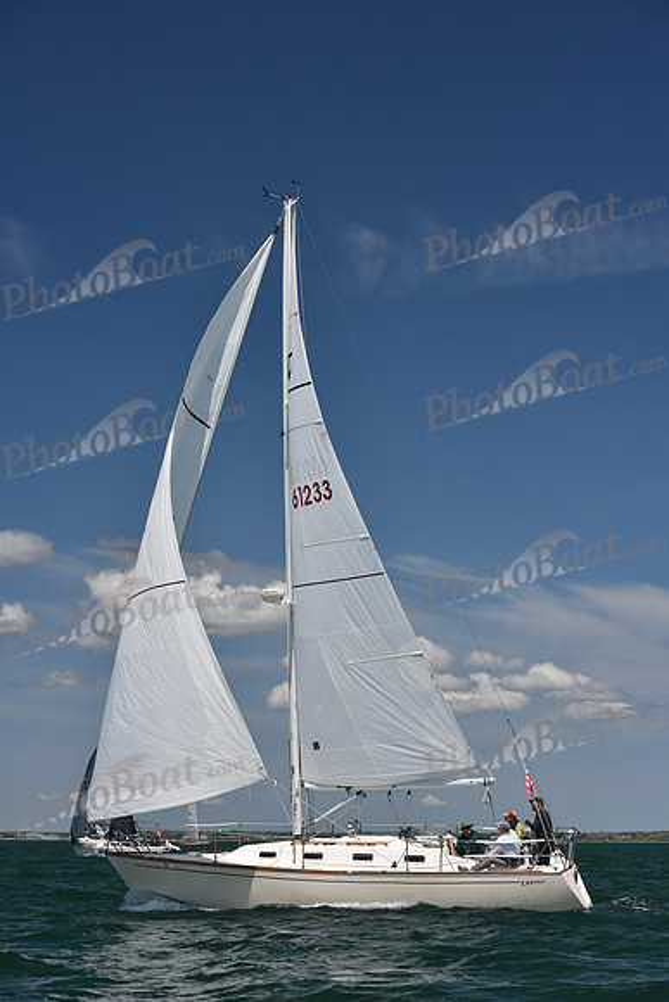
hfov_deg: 19.5
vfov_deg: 28.8
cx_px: 334
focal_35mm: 70
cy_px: 501
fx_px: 1950
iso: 320
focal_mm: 70
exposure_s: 1/800
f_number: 8
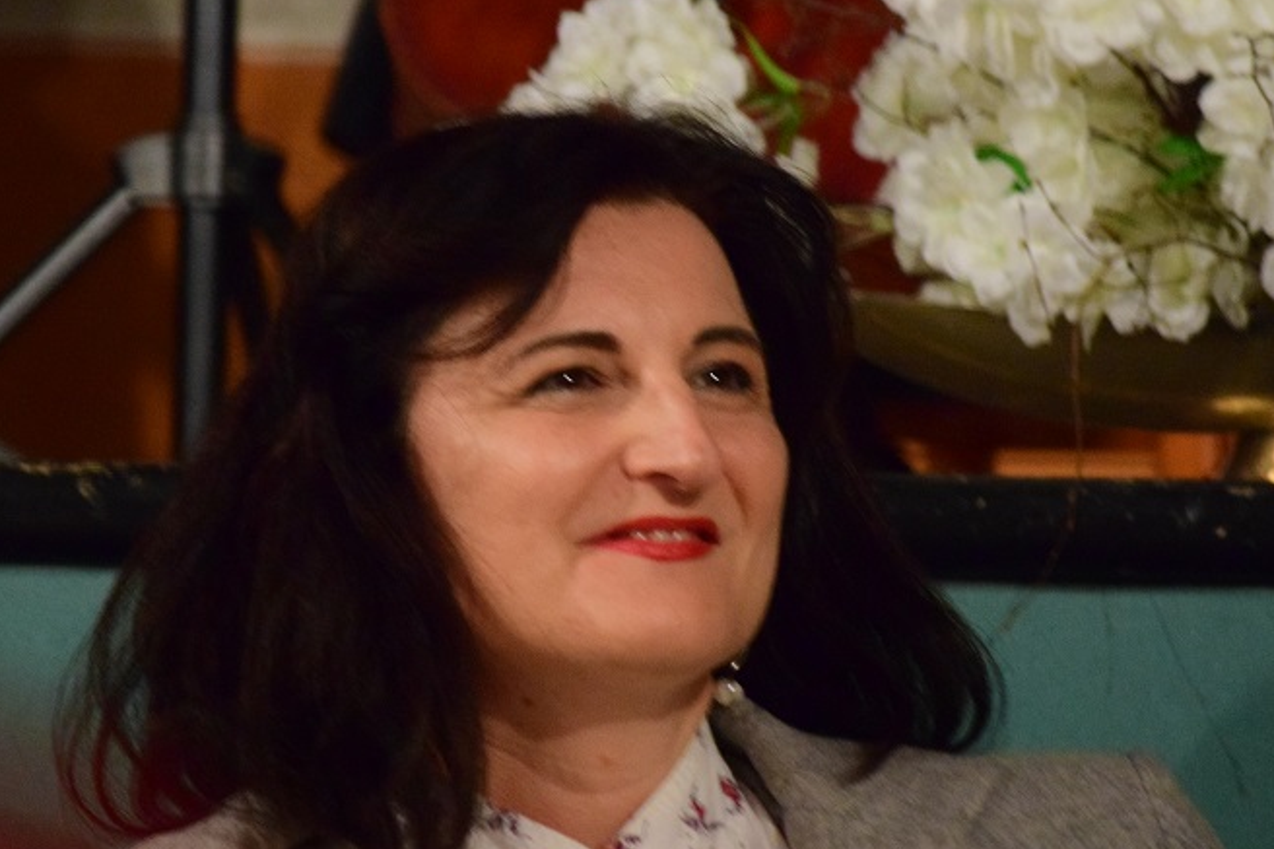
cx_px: 548
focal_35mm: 302
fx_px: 10670
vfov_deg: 4.6
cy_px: 436
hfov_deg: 6.8
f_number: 5.3
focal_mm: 165
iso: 6400
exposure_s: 1/60
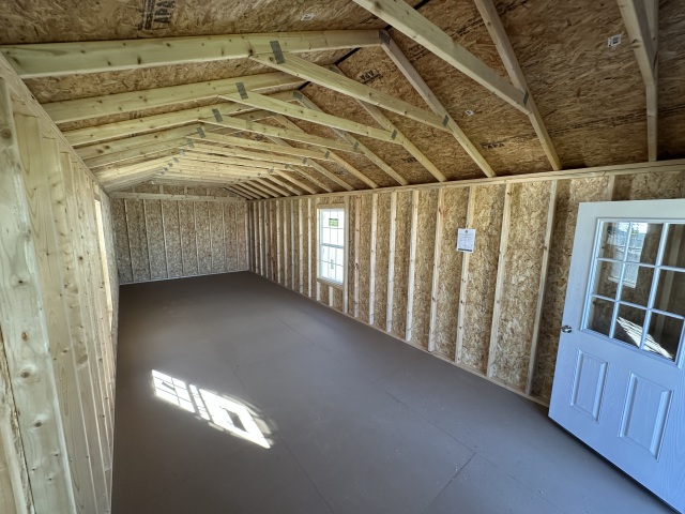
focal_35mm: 14
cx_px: 342
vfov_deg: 85.7
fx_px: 277
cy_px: 257
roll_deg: -2.9
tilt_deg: -8.2
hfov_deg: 102.1
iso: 160
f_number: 2.2
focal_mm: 2.22
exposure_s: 1/99
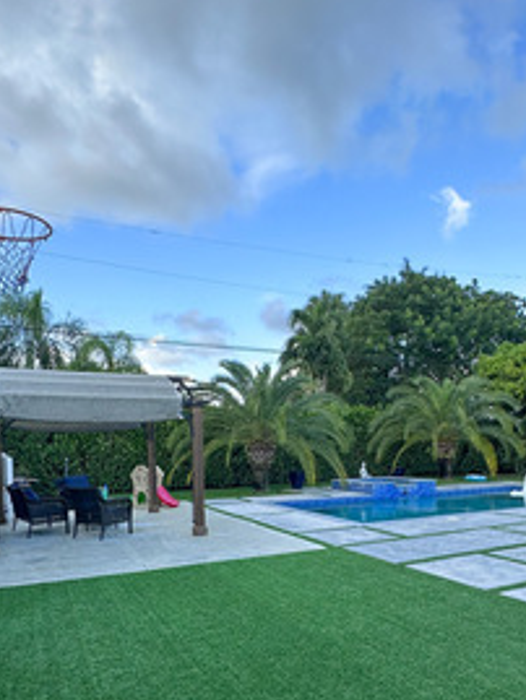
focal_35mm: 26
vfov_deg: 65.5
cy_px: 466
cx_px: 311
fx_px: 526
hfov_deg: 52.8
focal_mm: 2.22
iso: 40
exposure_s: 1/610
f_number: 2.2
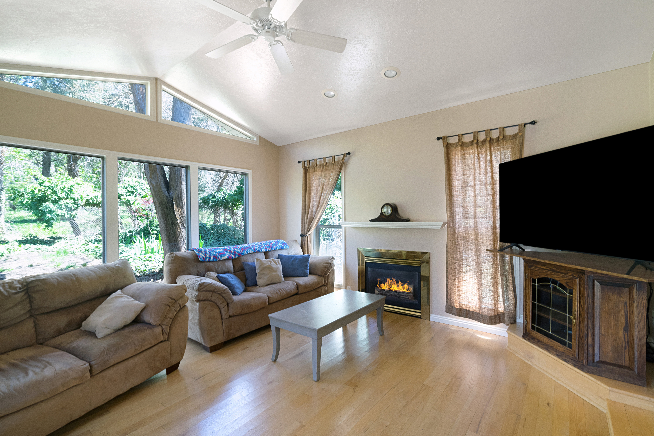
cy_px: 218
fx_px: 291
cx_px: 327
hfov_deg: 96.7
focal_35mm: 16
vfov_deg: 73.8
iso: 1000
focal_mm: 16
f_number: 9
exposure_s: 1/3
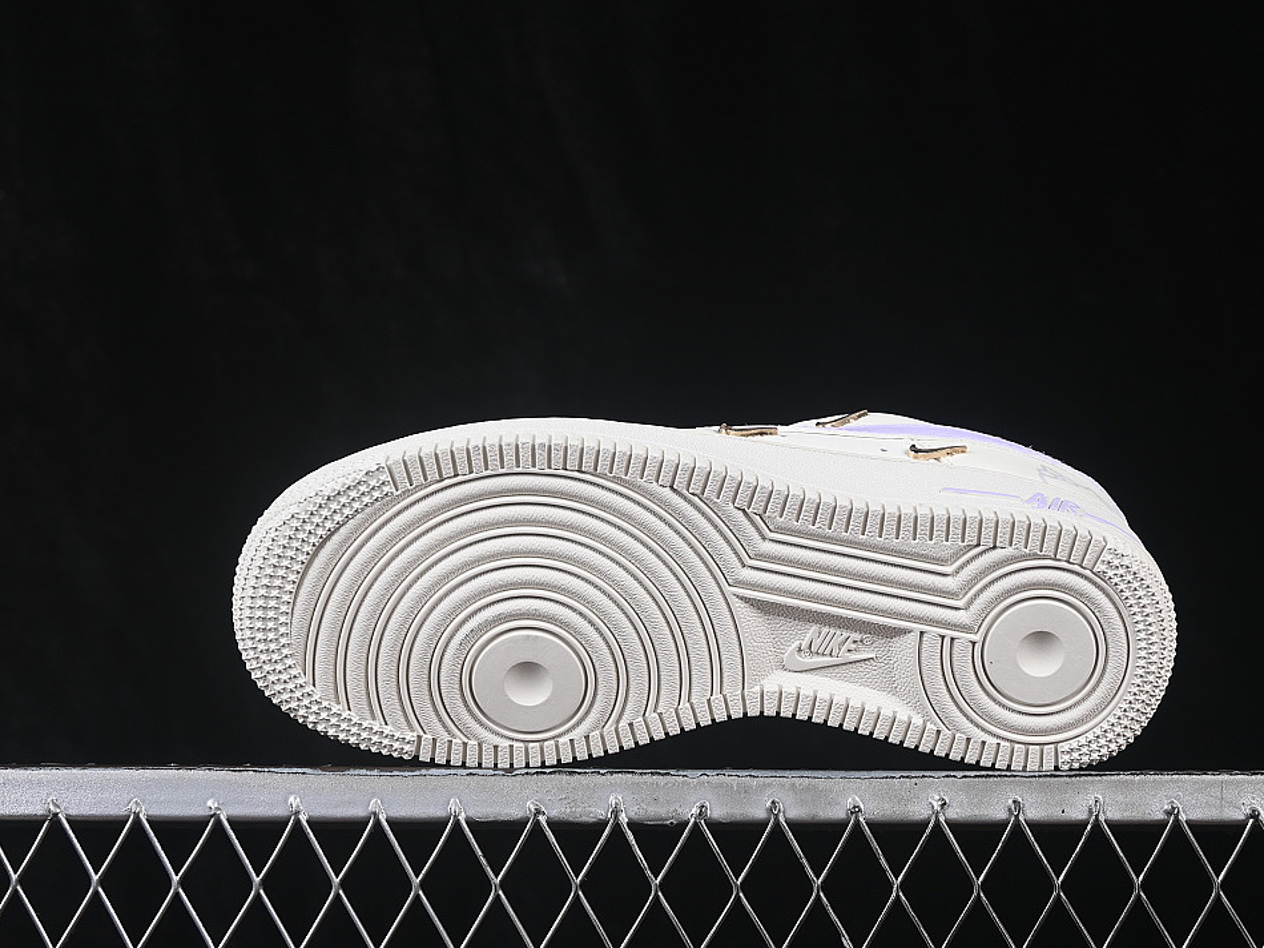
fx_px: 2993
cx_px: 707
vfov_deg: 18.0
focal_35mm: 82
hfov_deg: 23.8
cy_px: 470
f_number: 8
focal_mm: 50
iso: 160
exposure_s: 1/80
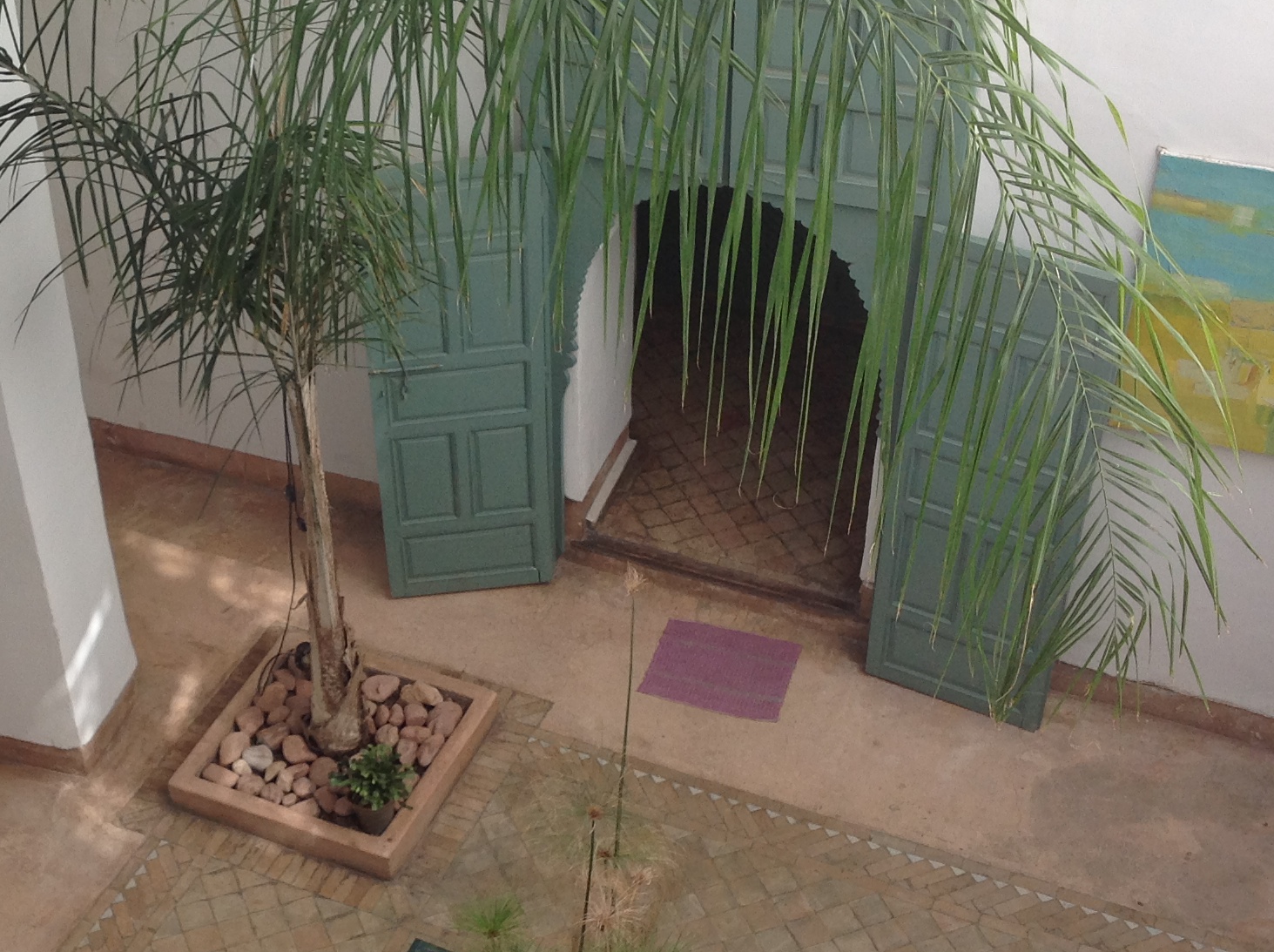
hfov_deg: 30.9
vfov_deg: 23.6
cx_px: 397
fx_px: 2279
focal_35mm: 62
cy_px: 545
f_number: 2.4
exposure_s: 1/570
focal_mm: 4.28
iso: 50
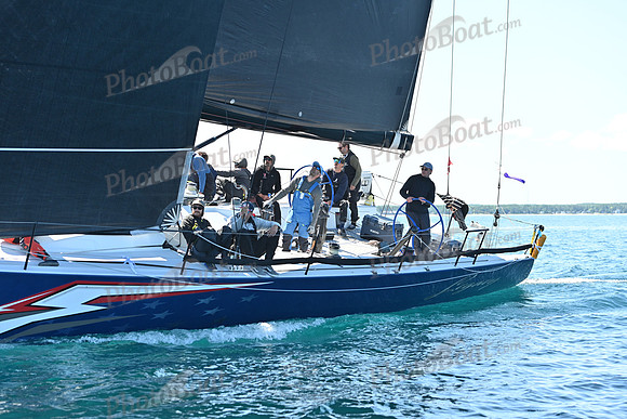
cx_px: 314
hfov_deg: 28.8
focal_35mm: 70
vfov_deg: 19.5
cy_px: 210
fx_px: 1219
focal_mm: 70
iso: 320
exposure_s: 1/1000
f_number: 4.5
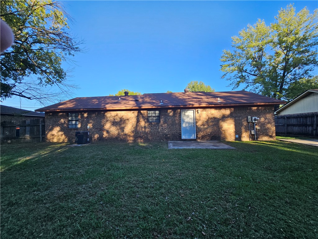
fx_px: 119
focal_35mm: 13
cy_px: 120
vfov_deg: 89.9
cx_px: 159
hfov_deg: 106.2
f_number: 2.2
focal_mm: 2.2
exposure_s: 1/439
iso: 50
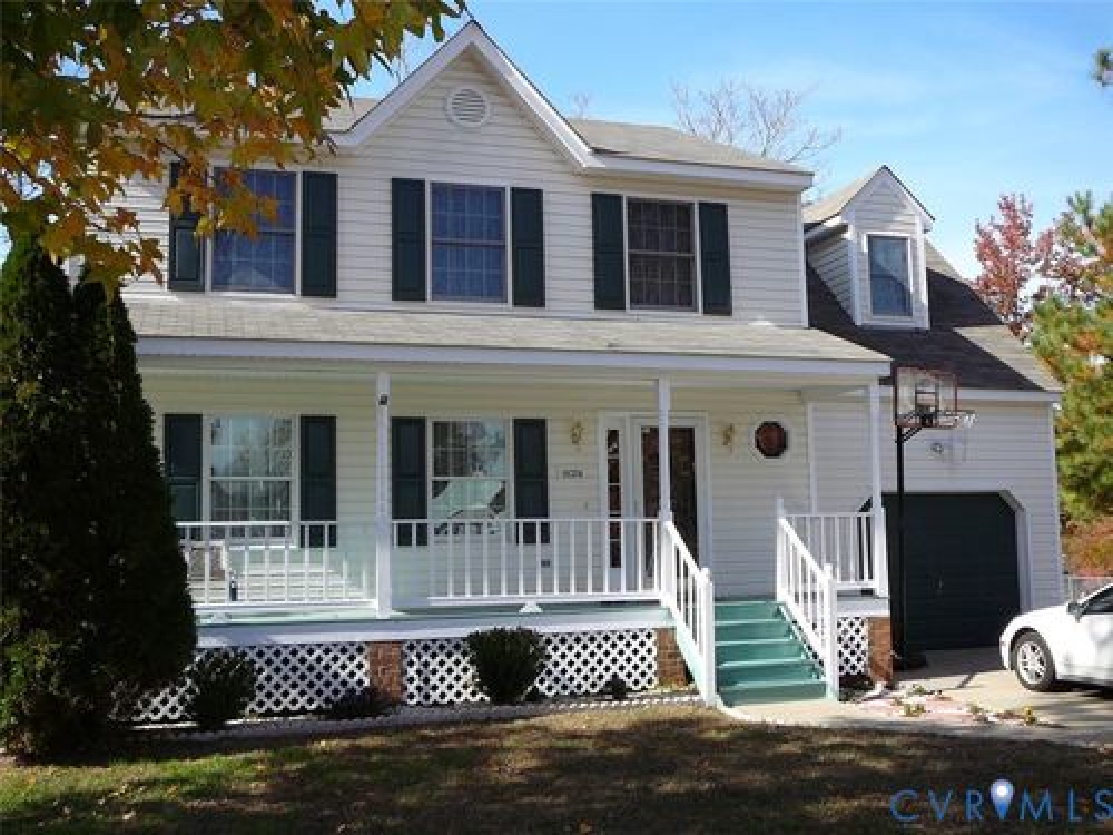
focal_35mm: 35
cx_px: 556
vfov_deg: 40.7
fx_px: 1125
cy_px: 418
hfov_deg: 52.6
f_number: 2.8
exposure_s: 1/640
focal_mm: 5.2
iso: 80
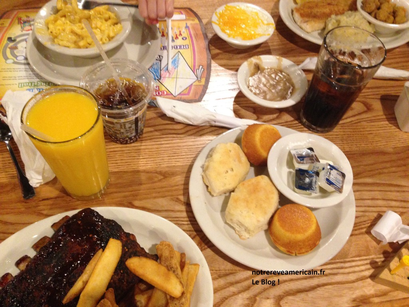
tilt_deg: -57.1
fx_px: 390
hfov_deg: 55.4
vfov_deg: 42.9
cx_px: 204
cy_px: 154
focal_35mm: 33
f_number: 2.4
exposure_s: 1/20
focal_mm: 4.12
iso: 320
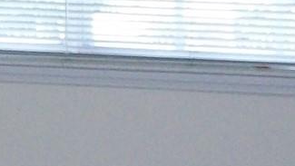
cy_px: 85
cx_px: -123
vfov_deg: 6.3
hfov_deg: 10.8
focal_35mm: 193
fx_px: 1510
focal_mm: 6
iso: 160
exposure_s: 1/80
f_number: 2.7
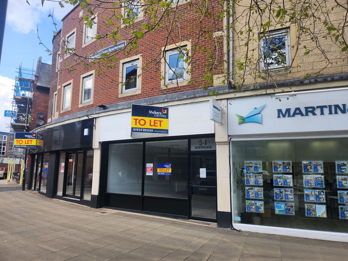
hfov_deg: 71.6
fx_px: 241
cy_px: 130
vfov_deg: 56.8
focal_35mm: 24
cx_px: 174
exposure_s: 1/850
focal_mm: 5
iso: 50
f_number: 1.8
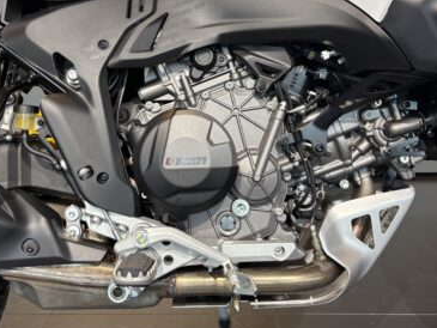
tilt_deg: -11.3
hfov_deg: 48.8
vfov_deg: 37.5
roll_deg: +0.6
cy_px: 123
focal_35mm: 38
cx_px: 189
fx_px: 480
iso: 125
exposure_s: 1/50
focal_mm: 5.96
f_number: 1.6
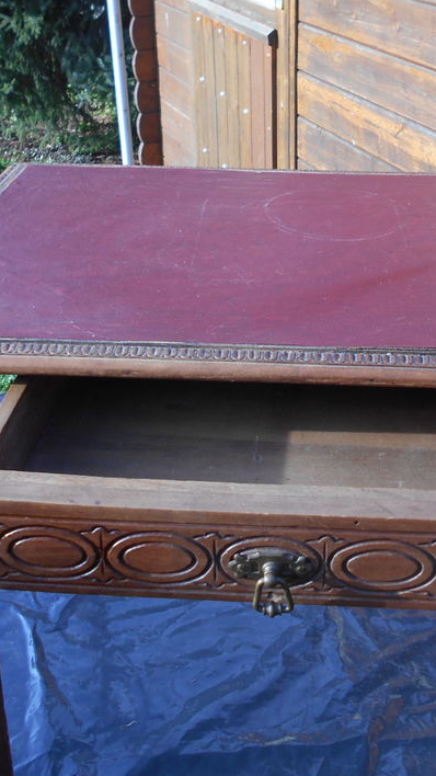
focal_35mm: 40
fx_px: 823
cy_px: 372
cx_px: 268
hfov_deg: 29.6
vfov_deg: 50.5
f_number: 3.2
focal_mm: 4.6
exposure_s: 1/160
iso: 80
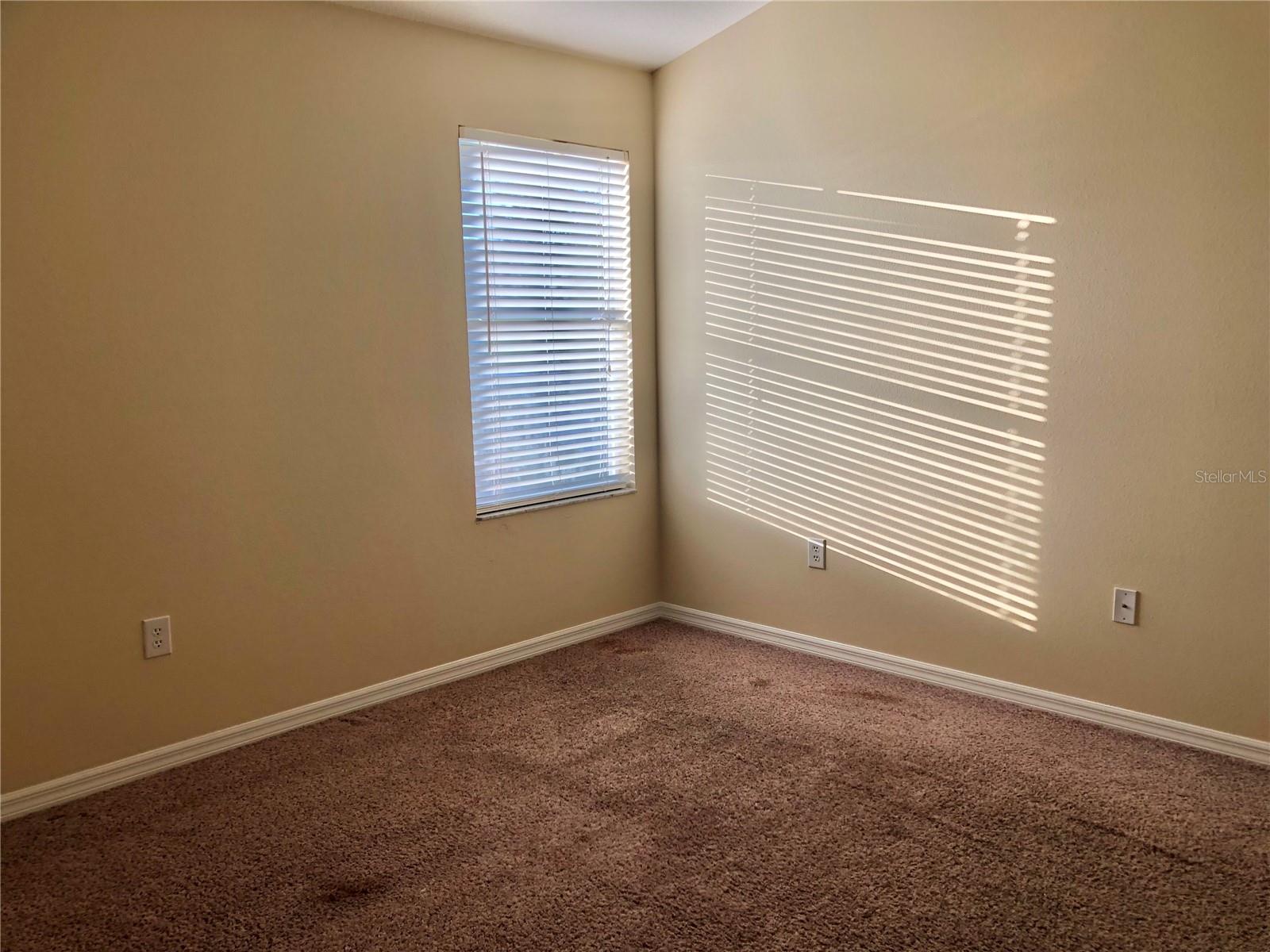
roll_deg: +0.9
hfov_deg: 63.4
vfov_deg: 49.7
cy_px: 476
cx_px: 635
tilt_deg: -8.4
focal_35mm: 28
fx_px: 1027
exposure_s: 1/120
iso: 25
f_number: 1.8
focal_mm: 3.99
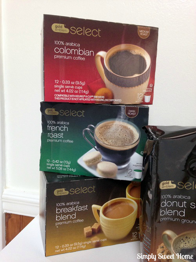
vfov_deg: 55.4
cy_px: 131
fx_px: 249
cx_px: 98
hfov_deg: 42.9
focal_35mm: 33
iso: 125
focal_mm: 4.12
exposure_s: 1/20
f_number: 2.4
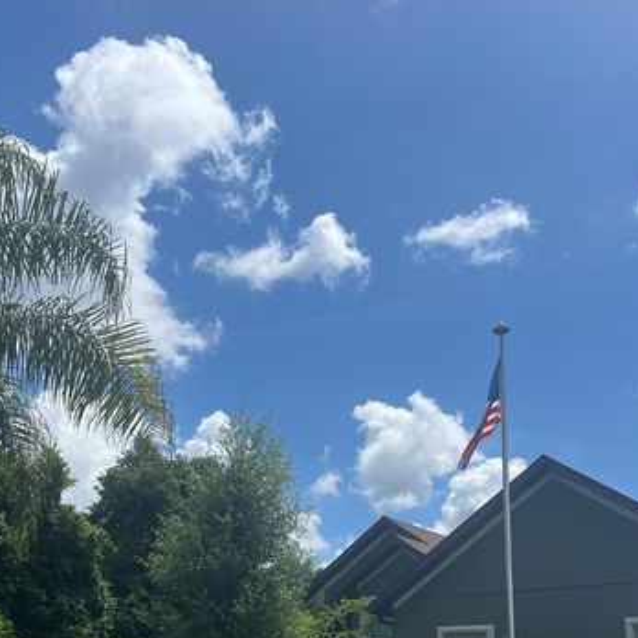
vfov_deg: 36.6
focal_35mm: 44
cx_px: 299
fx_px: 917
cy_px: 536
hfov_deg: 38.3
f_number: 1.6
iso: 50
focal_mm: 5.1
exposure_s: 1/5076
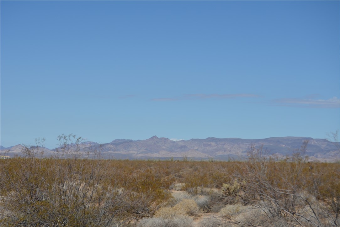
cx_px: 170
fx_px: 780
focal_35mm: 82
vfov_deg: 16.6
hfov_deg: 24.6
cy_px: 114
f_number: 8
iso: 100
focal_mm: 55
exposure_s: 1/500
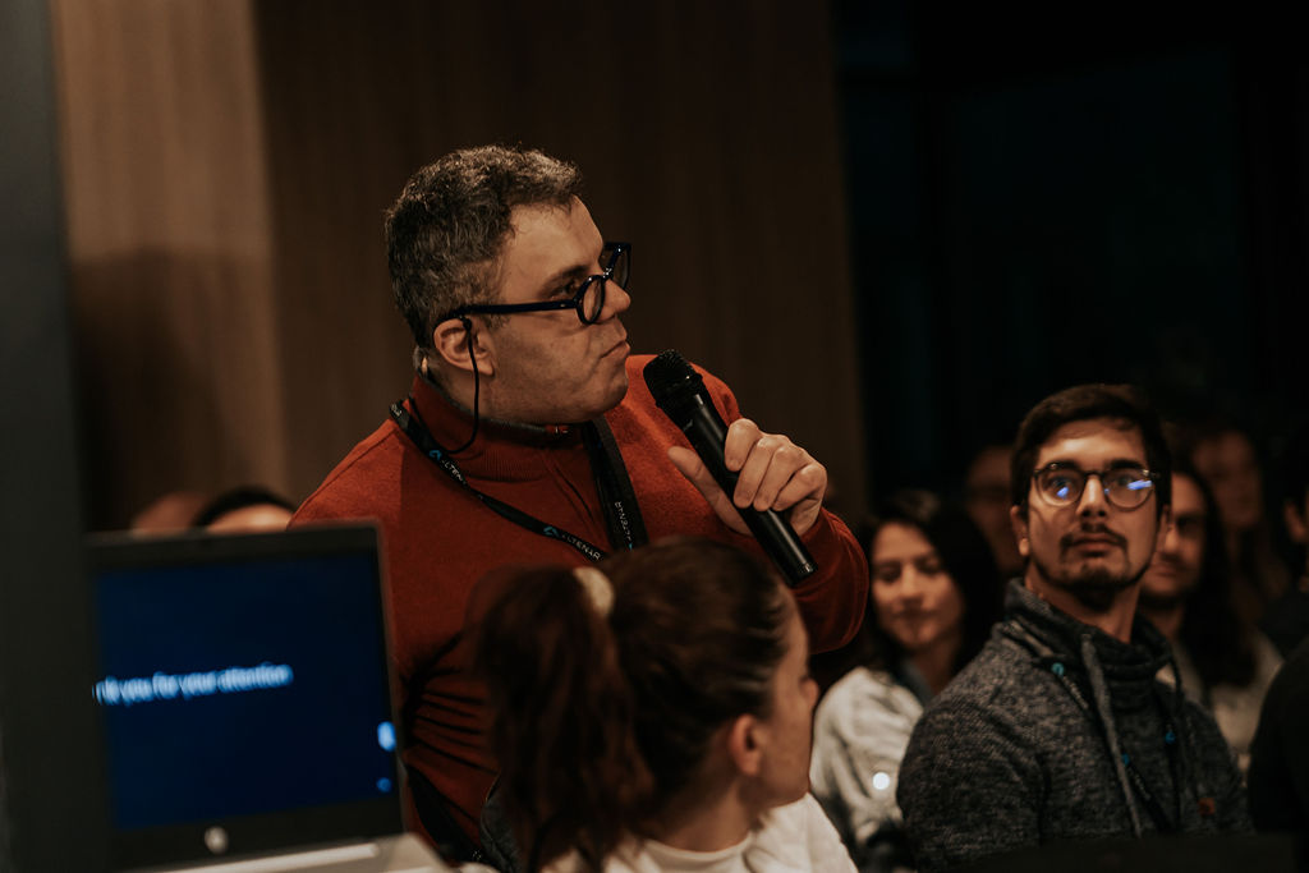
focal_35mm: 85
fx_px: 3091
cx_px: 654
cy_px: 436
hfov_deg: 23.9
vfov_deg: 16.1
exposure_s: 1/160
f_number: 2
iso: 640
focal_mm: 85
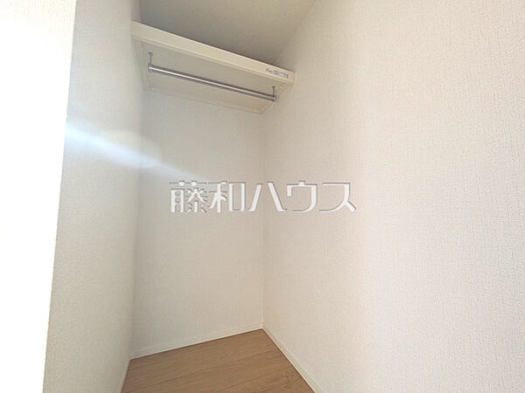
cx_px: 262
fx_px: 212
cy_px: 196
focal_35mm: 14
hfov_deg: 102.1
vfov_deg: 85.7
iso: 125
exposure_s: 1/100
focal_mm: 1.83
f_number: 2.2
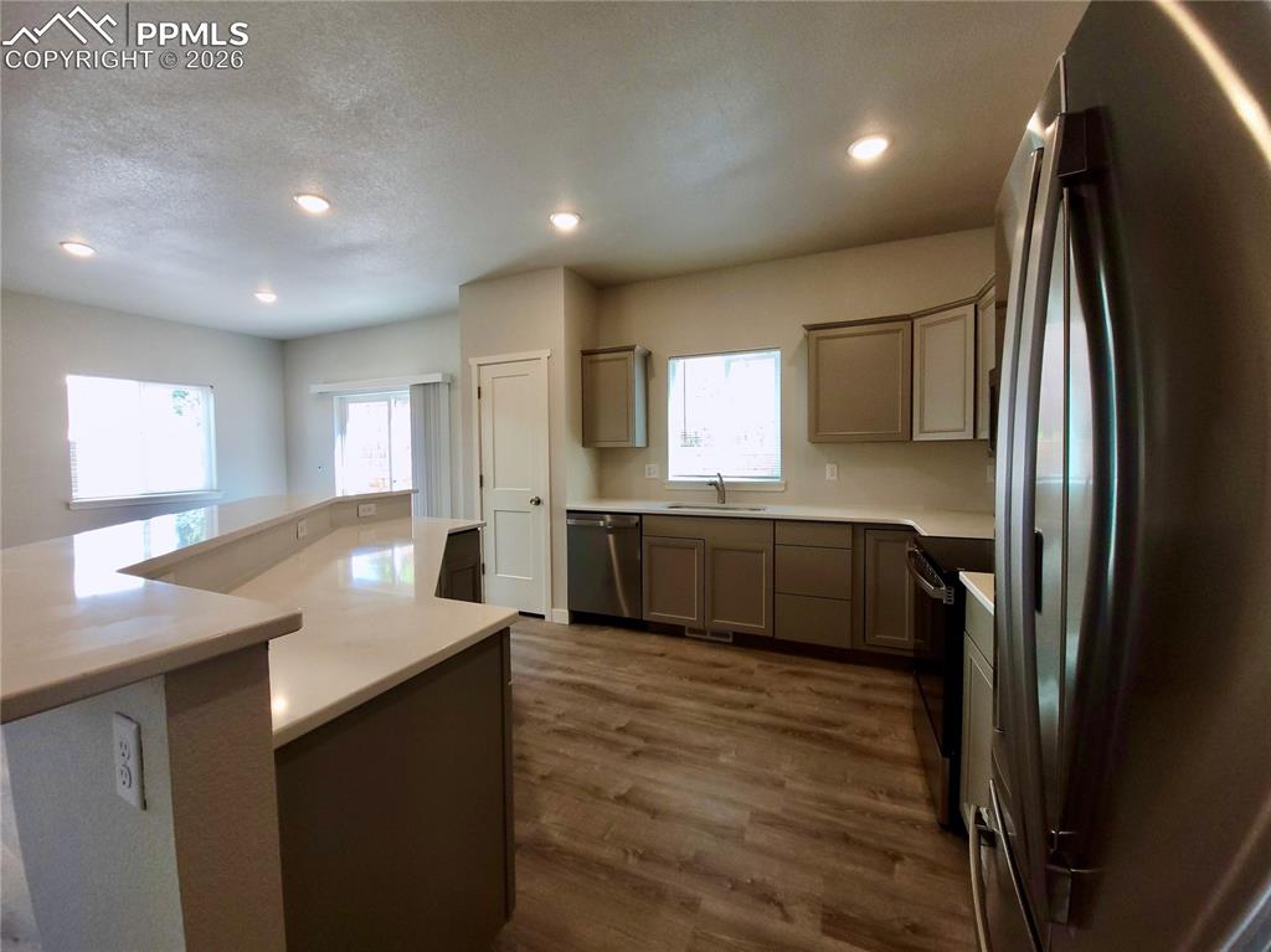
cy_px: 476
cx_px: 636
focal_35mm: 13
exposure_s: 1/60
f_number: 2.2
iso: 64
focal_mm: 1.74
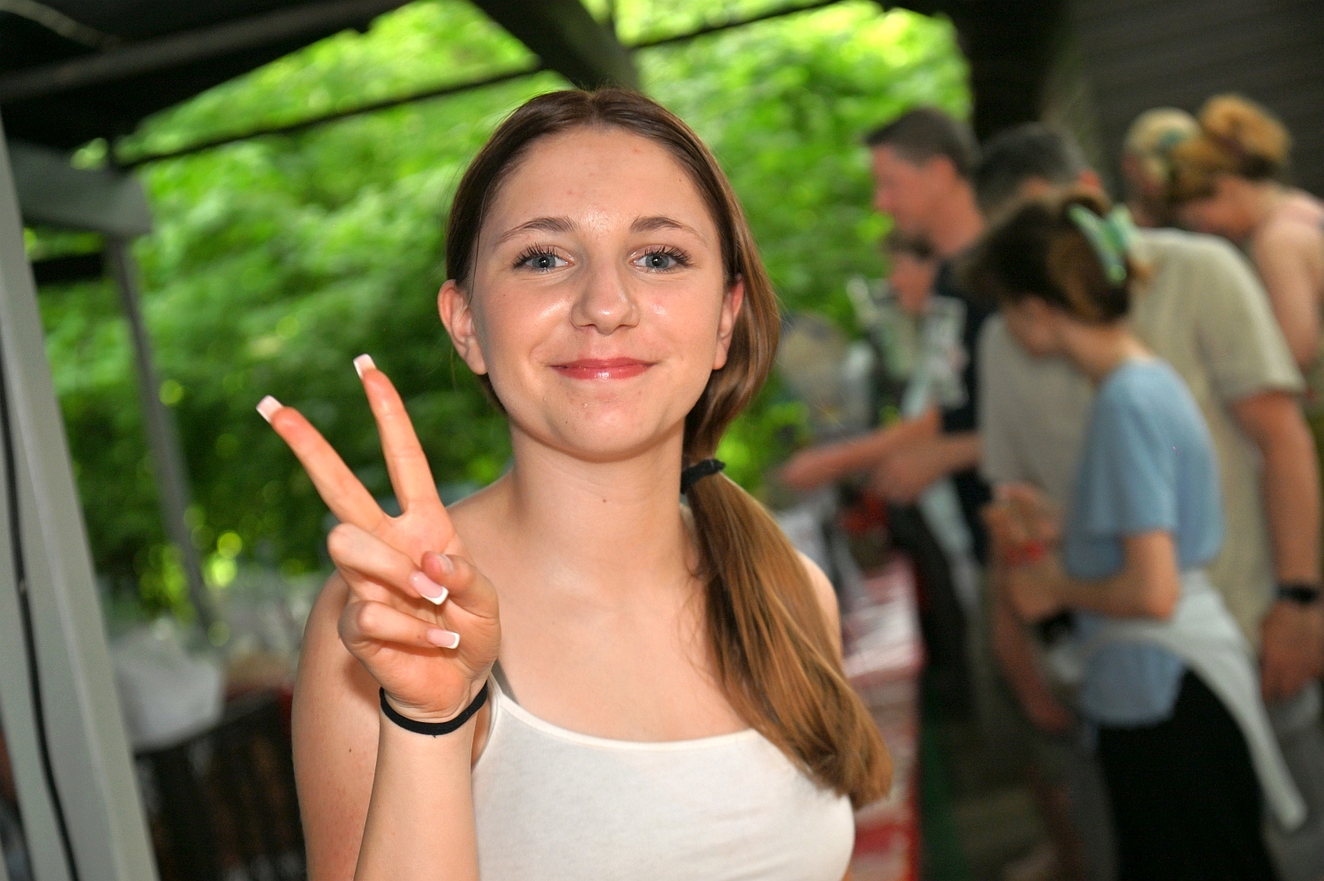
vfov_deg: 24.6
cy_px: 440
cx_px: 662
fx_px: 2021
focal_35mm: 55
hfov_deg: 36.3
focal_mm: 55
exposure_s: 1/200
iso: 400
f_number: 5
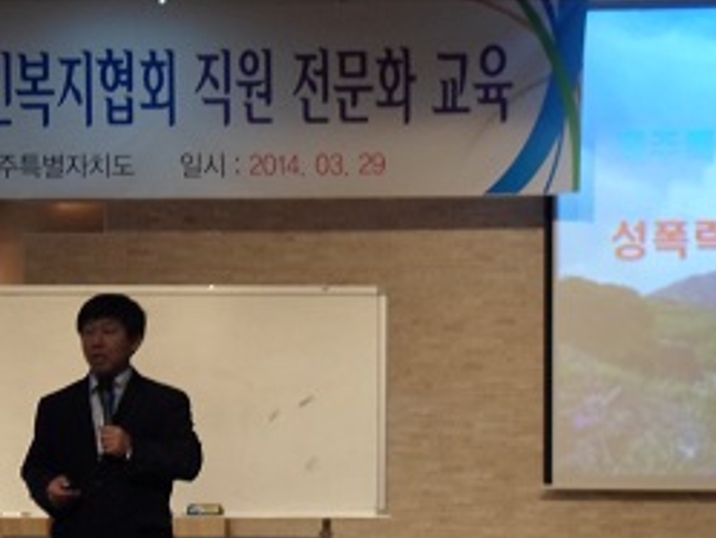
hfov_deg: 15.8
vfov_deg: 11.9
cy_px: 446
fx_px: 2566
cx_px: 548
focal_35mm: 124
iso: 400
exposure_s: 1/45
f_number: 4.1
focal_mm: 12
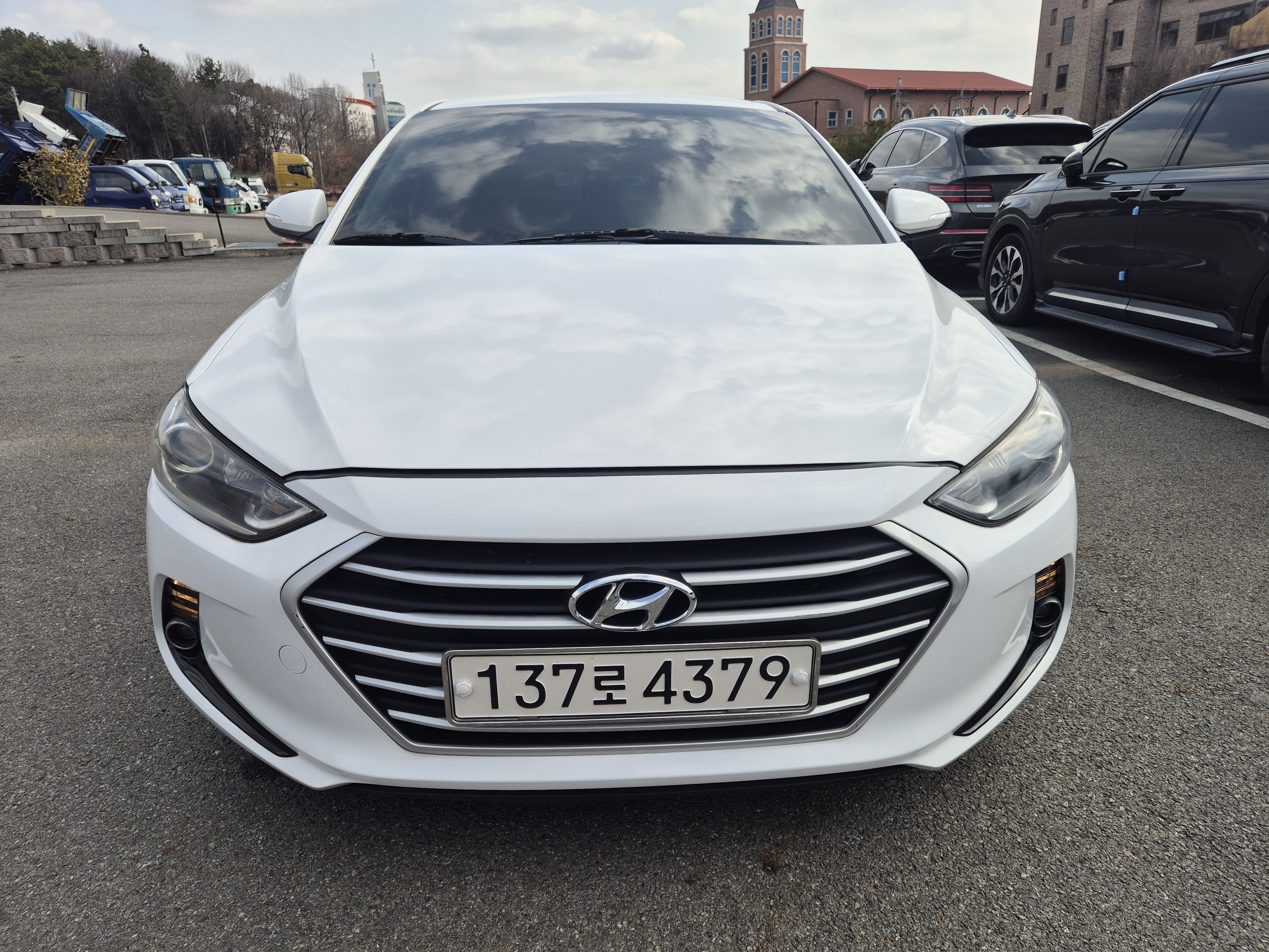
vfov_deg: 58.9
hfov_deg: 73.9
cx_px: 634
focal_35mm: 23
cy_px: 476
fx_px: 843
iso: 25
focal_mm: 5.4
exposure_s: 1/1916
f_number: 1.8
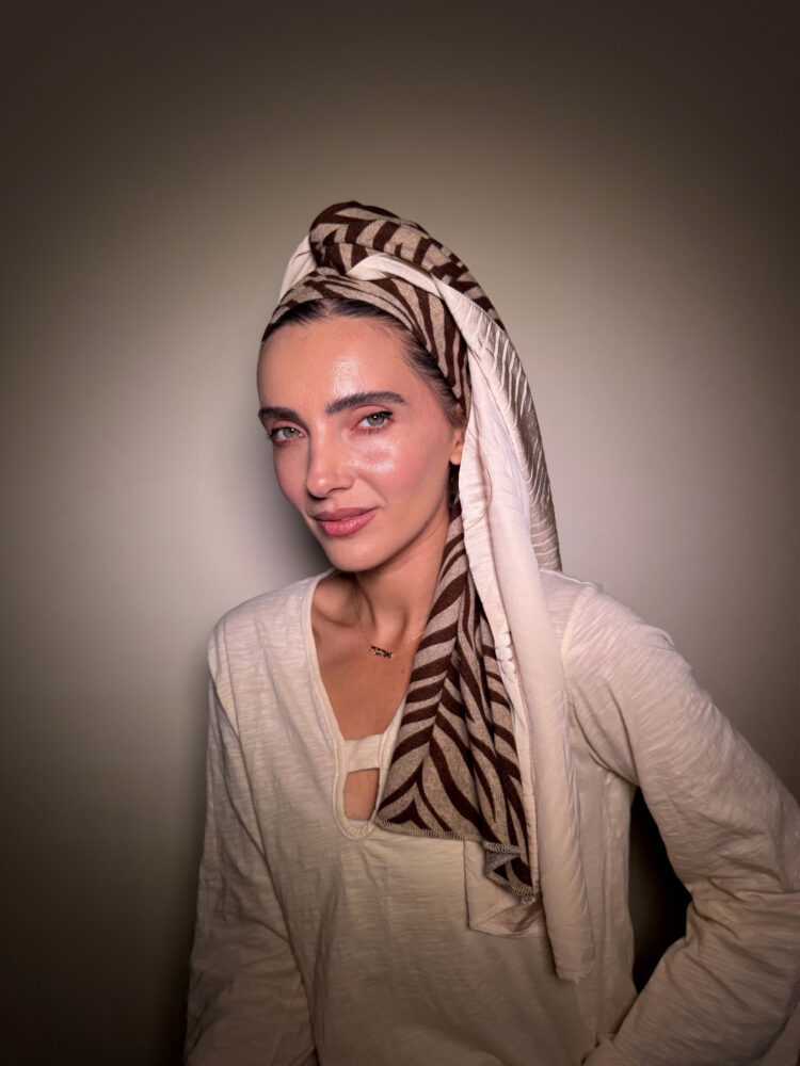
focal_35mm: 24
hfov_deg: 56.8
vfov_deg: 71.6
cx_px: 400
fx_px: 740
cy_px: 533
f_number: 1.78
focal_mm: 6.76
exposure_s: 1/302
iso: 80
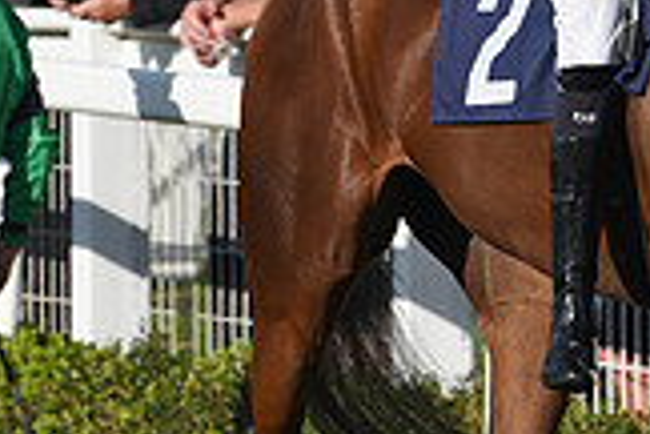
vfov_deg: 1.9
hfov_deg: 2.9
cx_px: 722
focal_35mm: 716
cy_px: -319
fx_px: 12927
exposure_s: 1/3200
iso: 400
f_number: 6.3
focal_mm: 200
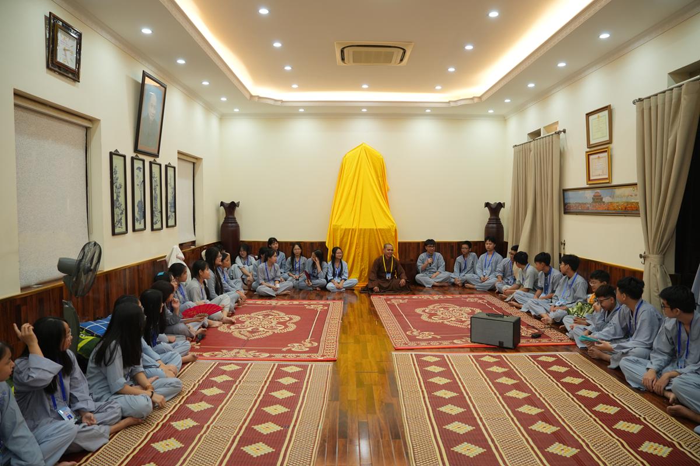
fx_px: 467
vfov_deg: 53.1
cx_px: 350
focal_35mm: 24
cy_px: 233
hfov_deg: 73.7
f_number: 3.5
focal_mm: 24
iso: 1000
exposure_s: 1/125
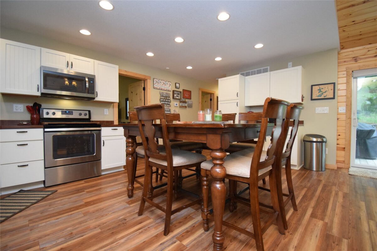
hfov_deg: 100.4
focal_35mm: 15
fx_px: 157
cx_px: 188
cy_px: 126
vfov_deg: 77.3
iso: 2200
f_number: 4.5
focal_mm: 10
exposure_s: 1/60
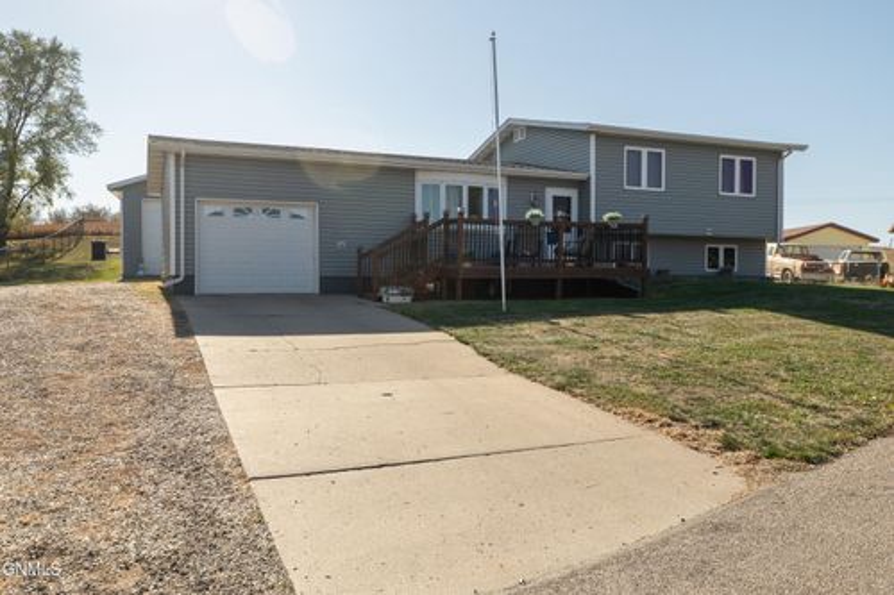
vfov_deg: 43.7
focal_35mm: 30
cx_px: 441
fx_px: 742
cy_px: 305
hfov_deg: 62.2
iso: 400
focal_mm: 28
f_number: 4
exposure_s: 1/1250
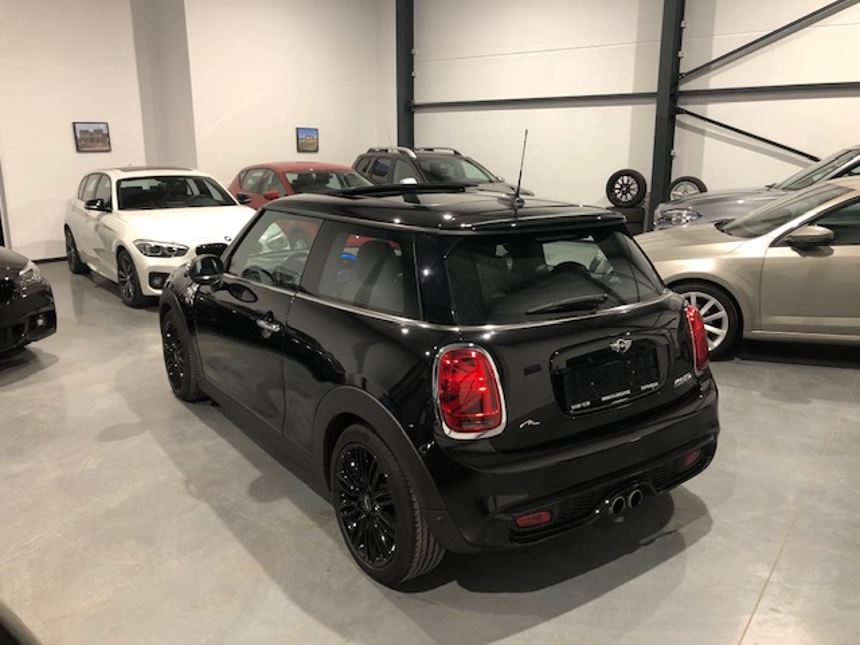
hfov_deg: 63.4
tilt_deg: -13.8
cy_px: 322
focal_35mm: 28
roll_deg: -0.1
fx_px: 696
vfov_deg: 49.7
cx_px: 430
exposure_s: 1/17
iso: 50
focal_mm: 3.99
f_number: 1.8
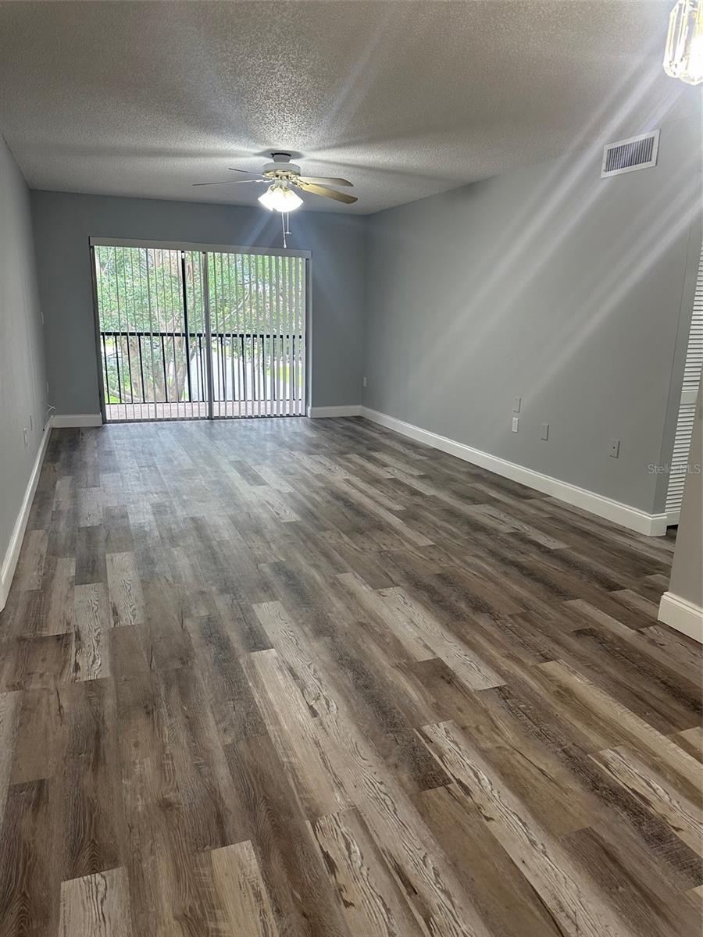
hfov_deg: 56.8
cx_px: 352
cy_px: 468
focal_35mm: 24
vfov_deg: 71.6
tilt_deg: -12.8
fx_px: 650
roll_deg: -0.9
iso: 125
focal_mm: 6.86
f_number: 1.78
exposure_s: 1/120
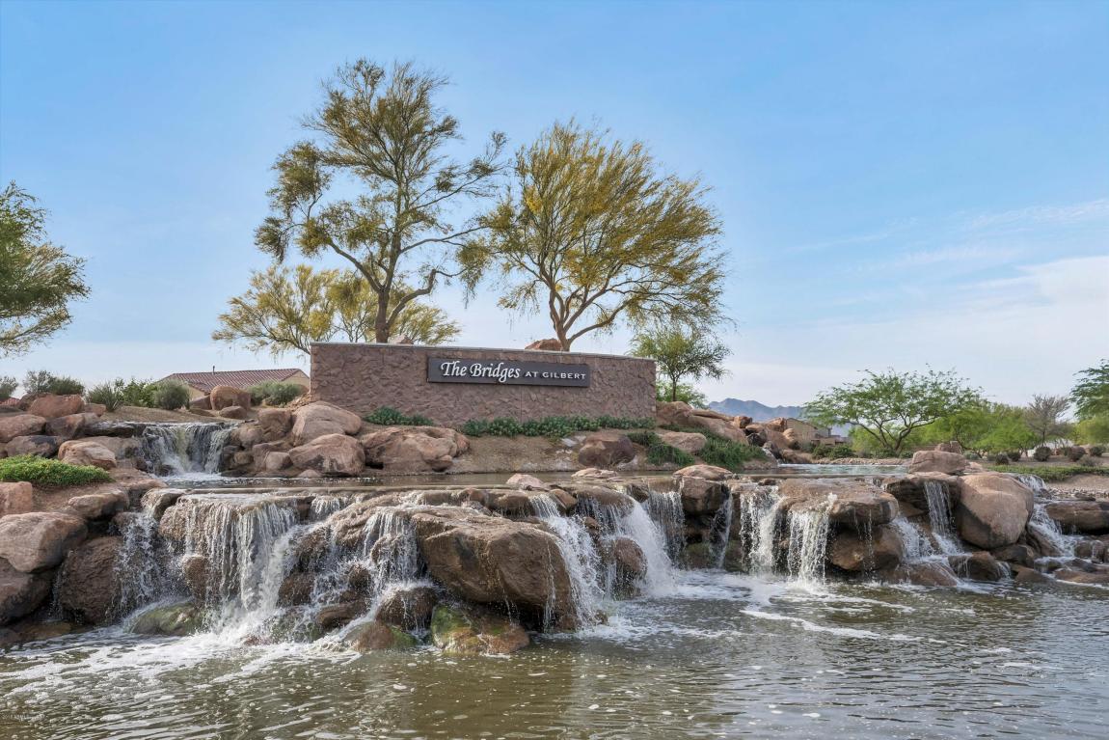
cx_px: 554
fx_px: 924
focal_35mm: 30
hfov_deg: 61.9
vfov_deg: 43.6
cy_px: 370
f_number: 11
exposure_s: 1/500
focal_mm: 30
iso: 400
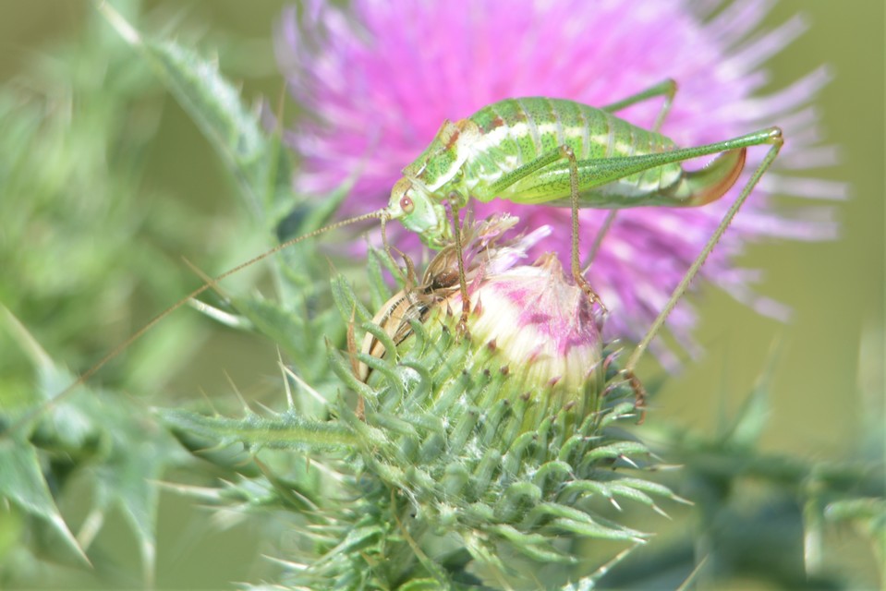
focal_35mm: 270
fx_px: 6647
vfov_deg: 5.1
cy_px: 296
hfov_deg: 7.6
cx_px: 443
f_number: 8
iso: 140
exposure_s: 1/125
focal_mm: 180
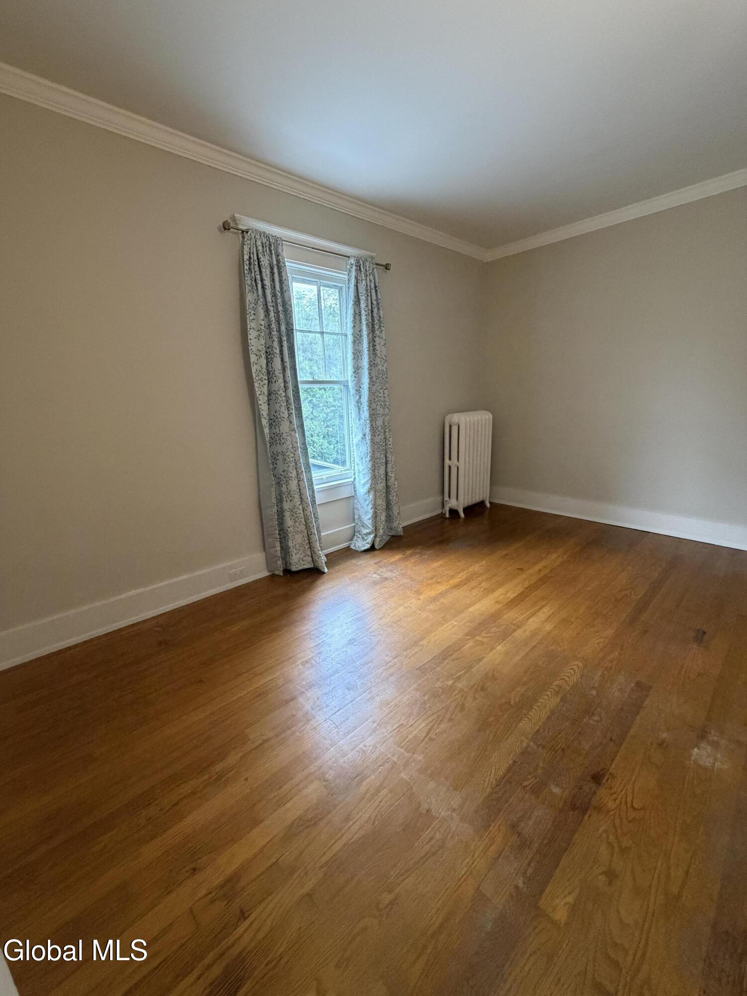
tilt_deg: -14.6
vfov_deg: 102.1
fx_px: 403
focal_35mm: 14
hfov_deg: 85.7
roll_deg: +2.7
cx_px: 374
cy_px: 498
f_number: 2.2
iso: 400
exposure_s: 1/60
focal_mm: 2.22
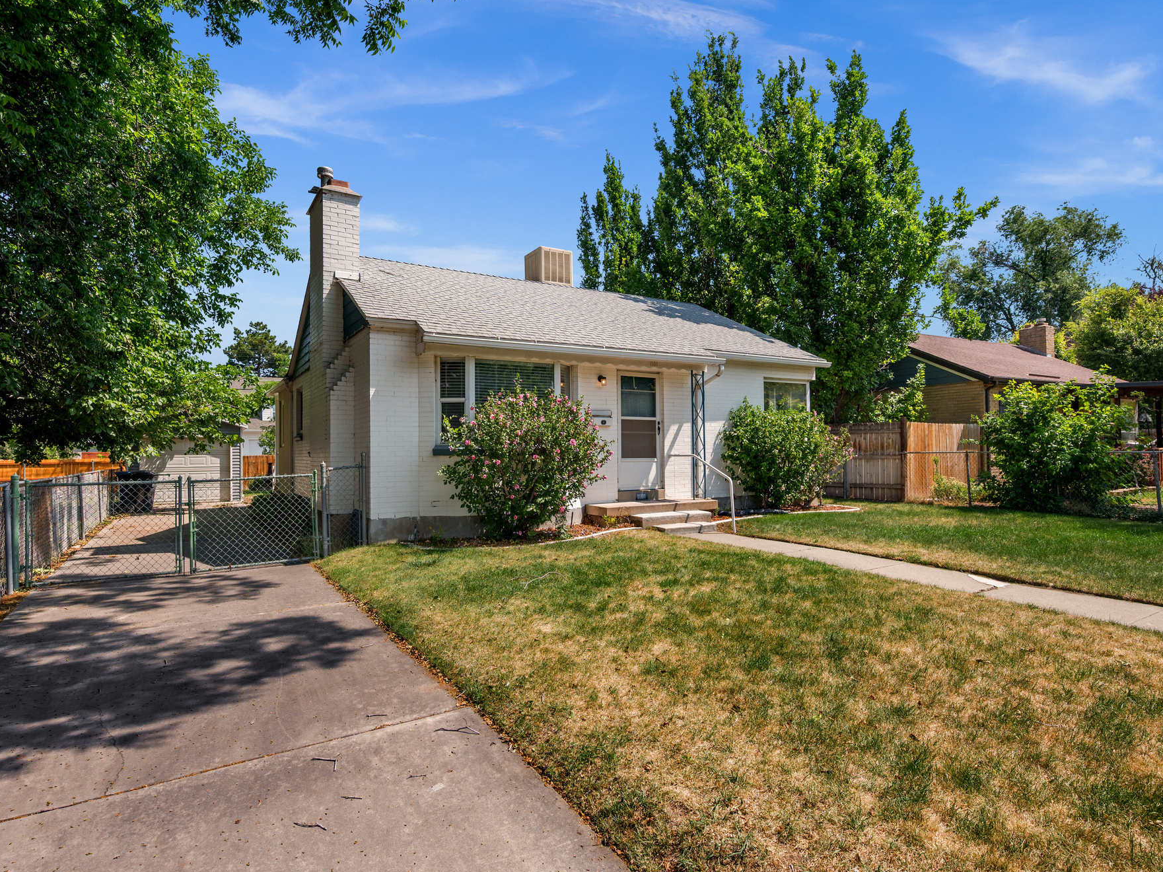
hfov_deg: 84.7
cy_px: 431
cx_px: 587
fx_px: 638
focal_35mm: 19
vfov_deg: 68.7
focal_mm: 17
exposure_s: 1/800
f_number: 7.1
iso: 500
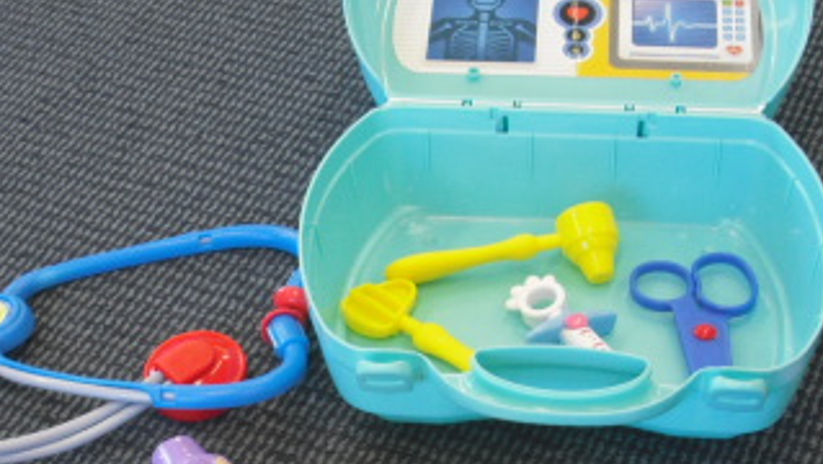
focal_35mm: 83
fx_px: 1813
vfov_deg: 14.5
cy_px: 407
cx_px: 372
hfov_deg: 25.6
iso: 100
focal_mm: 6.2
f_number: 2.8
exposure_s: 1/60
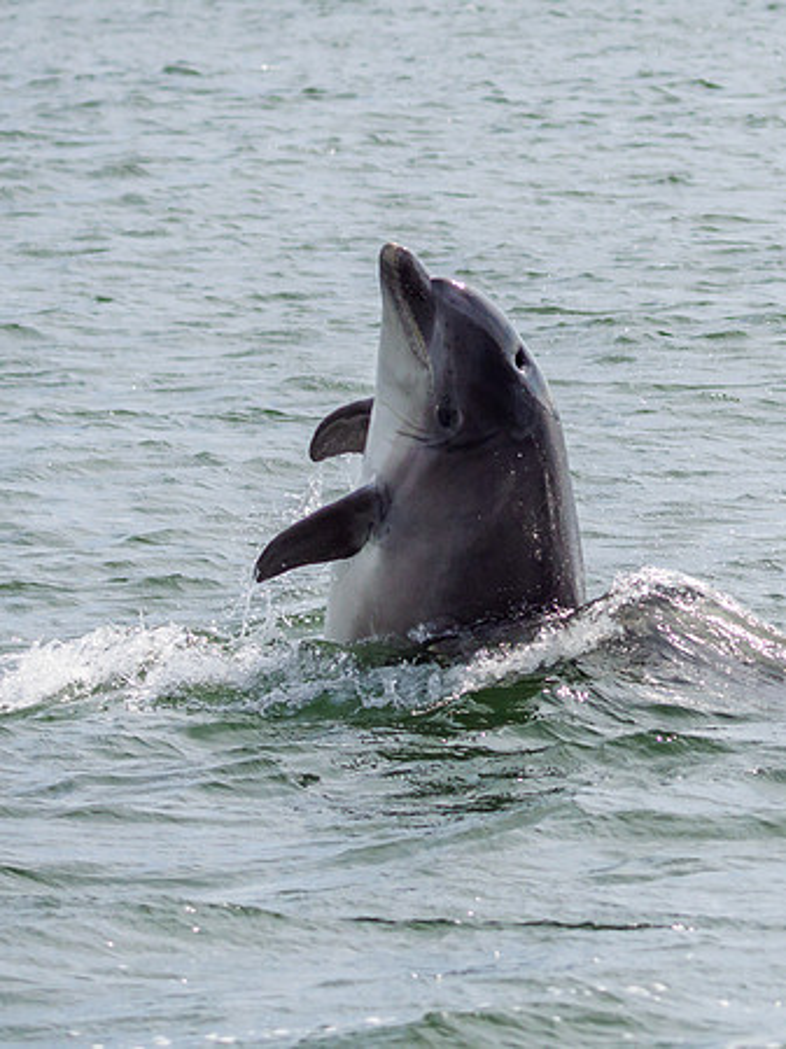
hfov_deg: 2.9
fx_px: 15536
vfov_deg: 3.9
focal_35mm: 513
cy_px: 524
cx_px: 973
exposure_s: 1/2000
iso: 500
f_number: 6.3
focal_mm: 138
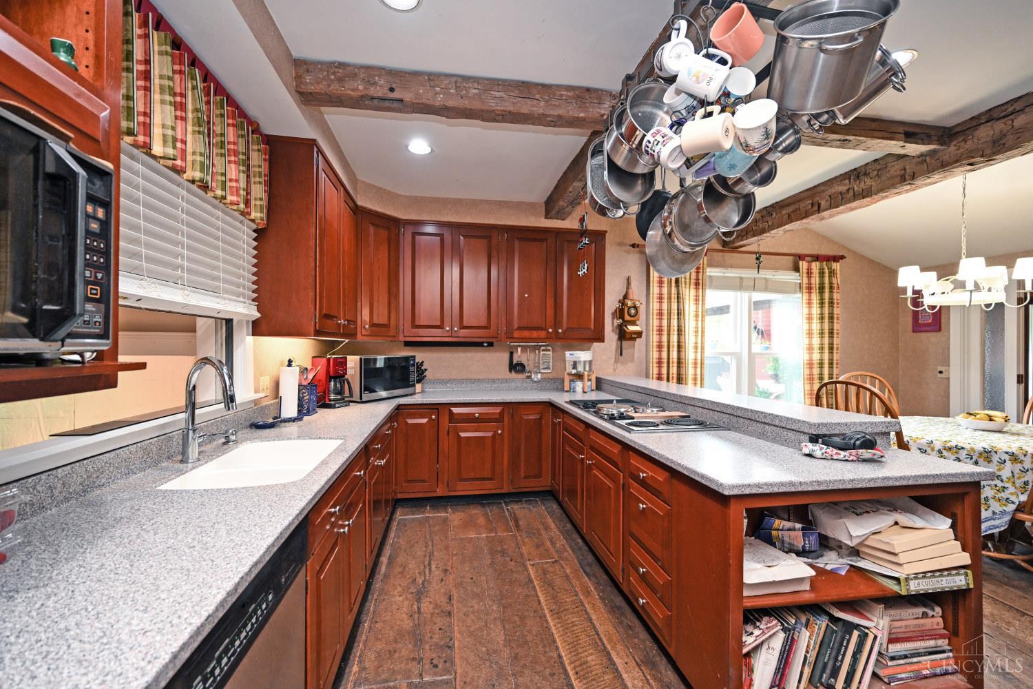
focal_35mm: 14
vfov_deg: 81.2
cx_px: 516
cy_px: 344
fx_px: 402
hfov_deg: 104.3
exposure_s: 1/60
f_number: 4
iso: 1600
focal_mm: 14
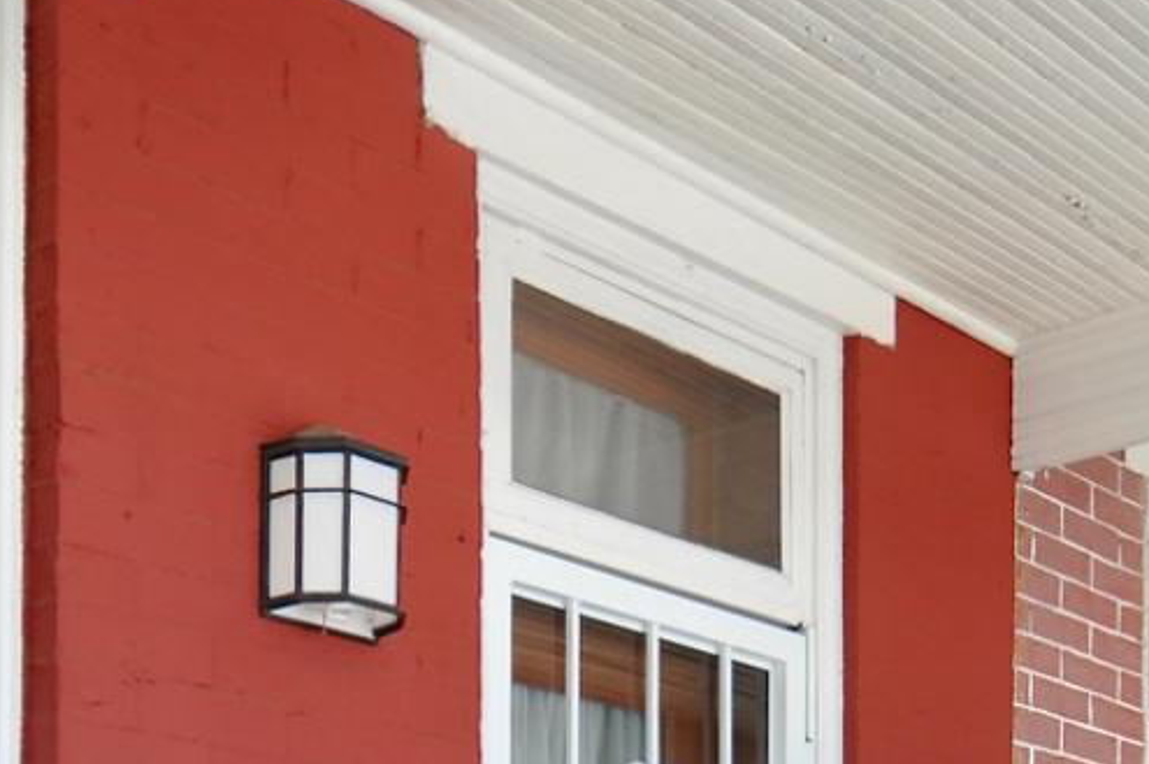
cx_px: 564
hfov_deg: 32.4
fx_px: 1977
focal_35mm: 62
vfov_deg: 19.0
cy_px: 1174
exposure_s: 1/80
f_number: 4.5
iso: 100
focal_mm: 10
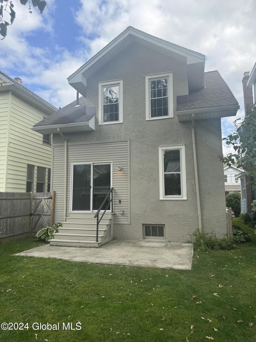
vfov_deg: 71.6
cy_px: 171
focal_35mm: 24
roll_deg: +0.7
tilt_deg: +5.7
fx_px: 237
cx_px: 128
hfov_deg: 56.8
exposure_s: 1/1094
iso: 80
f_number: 1.78
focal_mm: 6.76
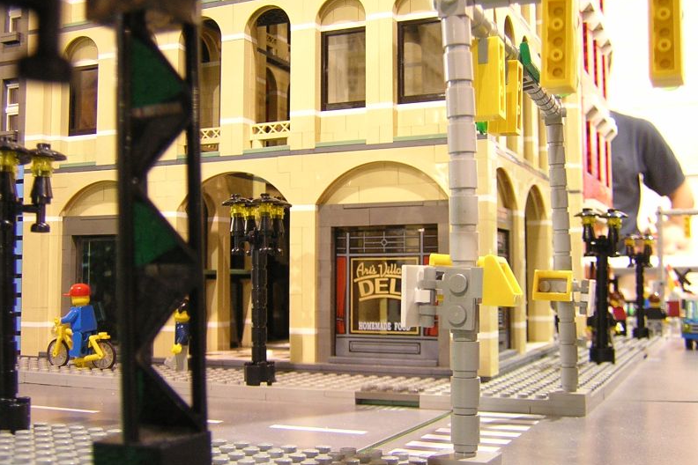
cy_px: 203
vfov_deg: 31.9
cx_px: 351
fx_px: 814
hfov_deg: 46.4
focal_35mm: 42
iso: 268
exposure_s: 1/3.1
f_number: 2.7
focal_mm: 5.2
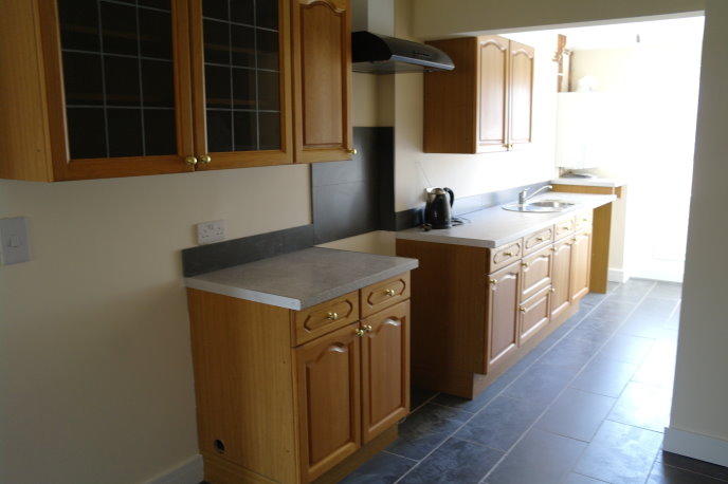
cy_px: 242
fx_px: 586
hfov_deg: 63.7
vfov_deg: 44.9
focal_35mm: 29
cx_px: 364
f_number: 3.8
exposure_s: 1/40
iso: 320
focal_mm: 19
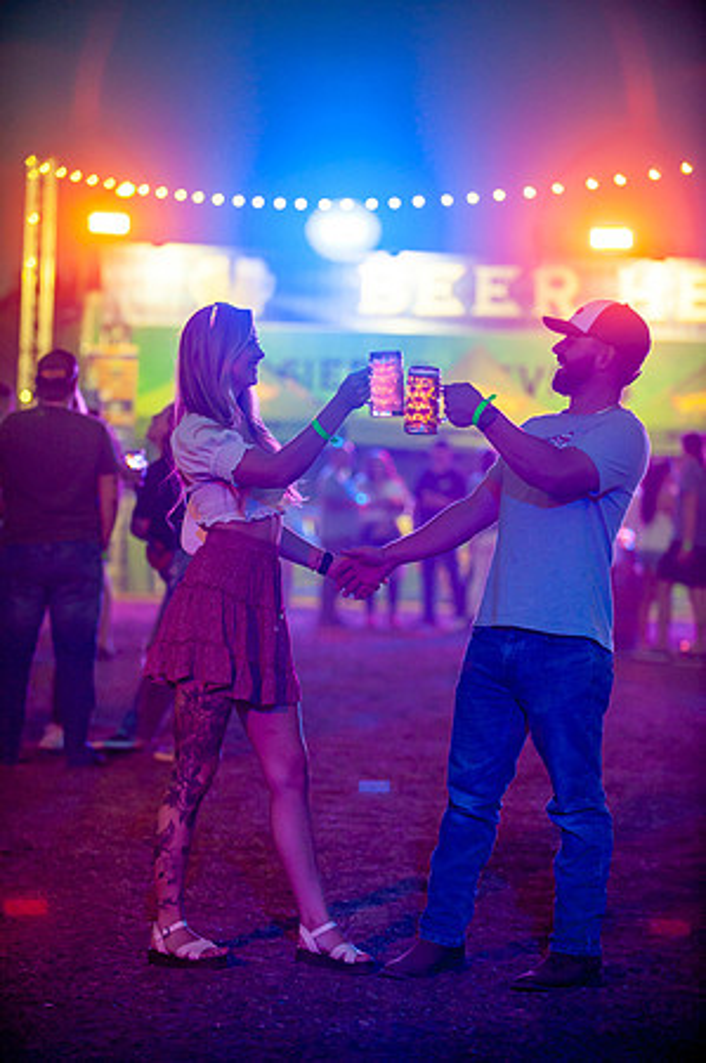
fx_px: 3420
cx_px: 353
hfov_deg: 11.8
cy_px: 532
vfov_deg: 17.7
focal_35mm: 116
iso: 1250
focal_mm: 116
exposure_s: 1/200
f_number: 2.8
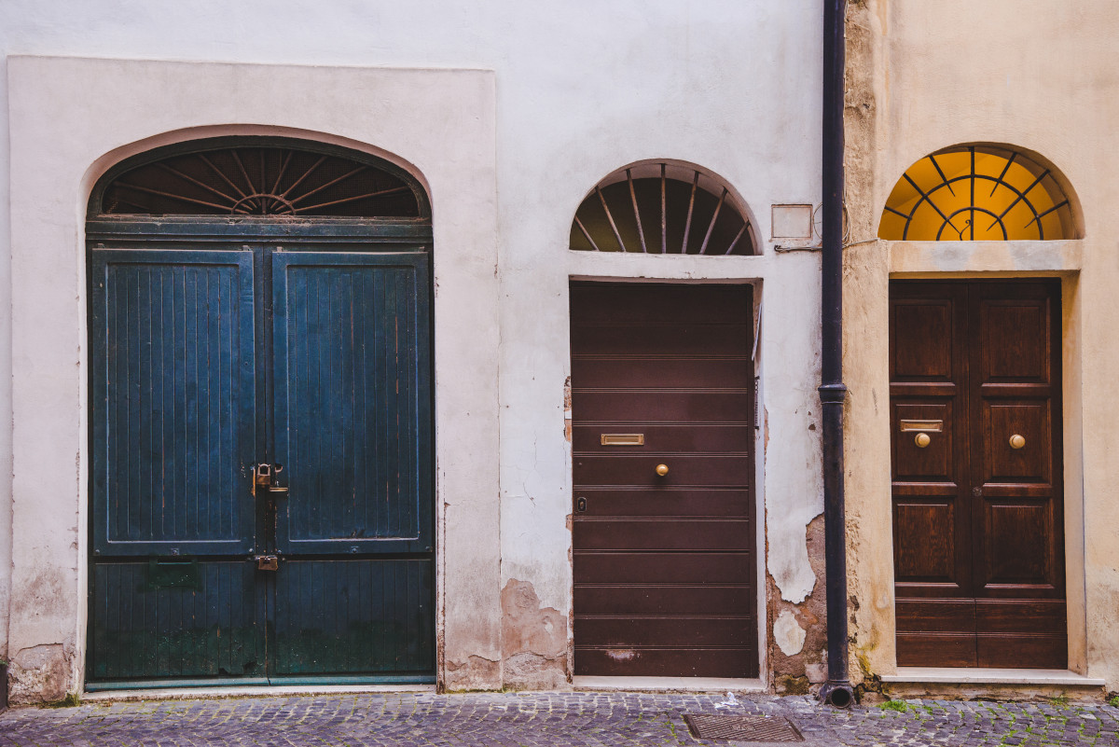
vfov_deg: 26.0
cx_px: 560
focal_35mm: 52
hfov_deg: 38.2
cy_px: 374
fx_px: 1617
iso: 500
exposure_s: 1/50
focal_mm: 52
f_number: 6.3
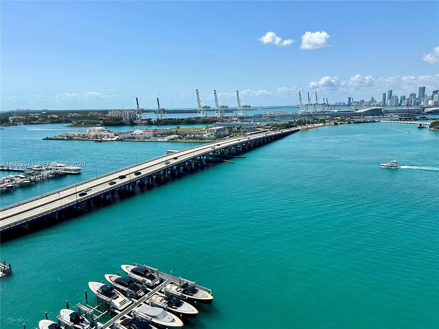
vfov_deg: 56.8
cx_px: 220
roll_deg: +1.7
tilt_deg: -12.3
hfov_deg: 71.6
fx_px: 304
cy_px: 164
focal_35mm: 24
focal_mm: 6.86
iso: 80
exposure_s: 1/7042
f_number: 1.78
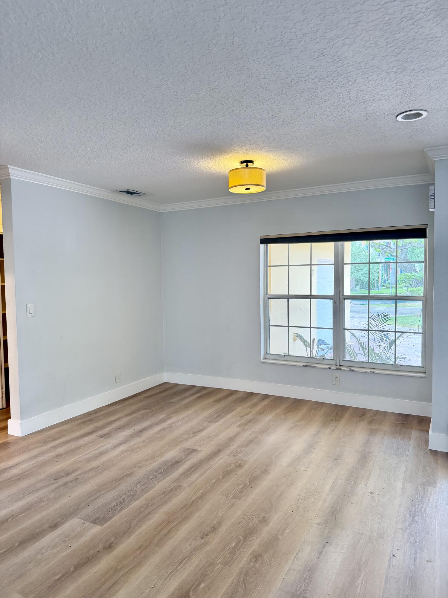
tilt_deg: -3.6
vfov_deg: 71.6
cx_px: 224
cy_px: 299
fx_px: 414
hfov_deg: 56.8
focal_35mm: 24
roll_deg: +0.7
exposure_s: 1/121
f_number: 1.78
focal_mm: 6.76
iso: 200
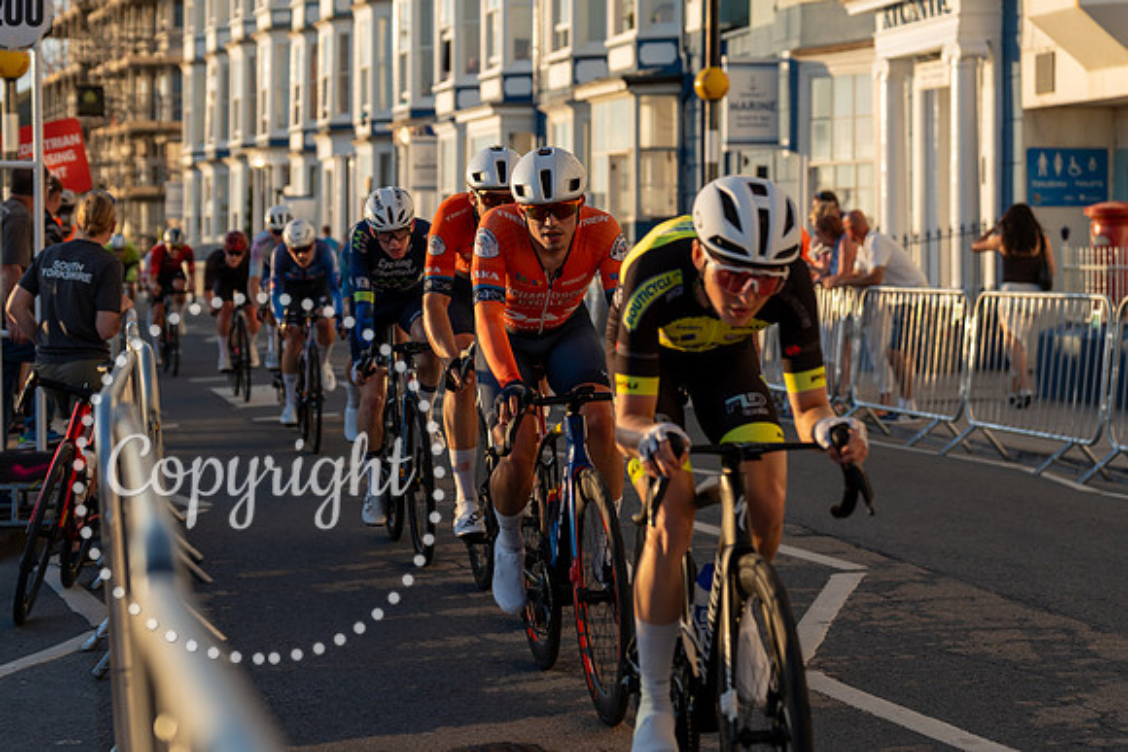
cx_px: 481
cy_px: 321
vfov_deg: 17.0
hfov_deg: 25.2
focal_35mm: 80
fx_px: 2517
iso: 200
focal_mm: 70
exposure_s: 1/1000
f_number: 3.5
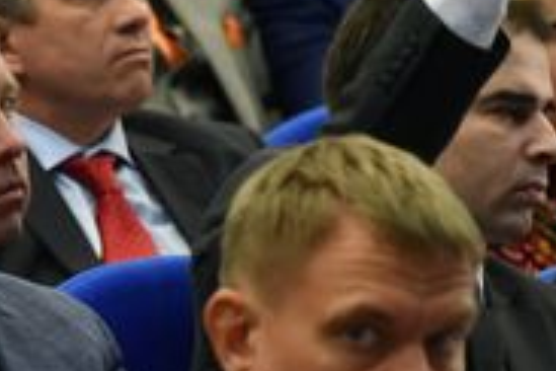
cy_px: 125
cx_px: -100
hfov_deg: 3.8
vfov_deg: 2.6
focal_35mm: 535
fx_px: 8262
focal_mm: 140
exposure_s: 1/50
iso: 2500
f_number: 5.6
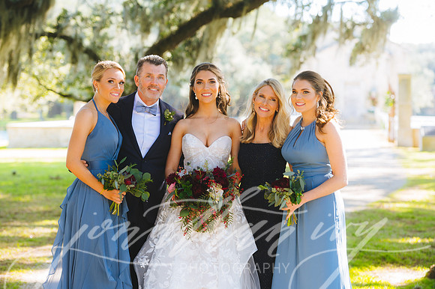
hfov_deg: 18.3
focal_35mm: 112
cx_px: 218
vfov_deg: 12.2
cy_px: 144
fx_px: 1353
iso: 160
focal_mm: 112
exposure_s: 1/100
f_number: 2.8
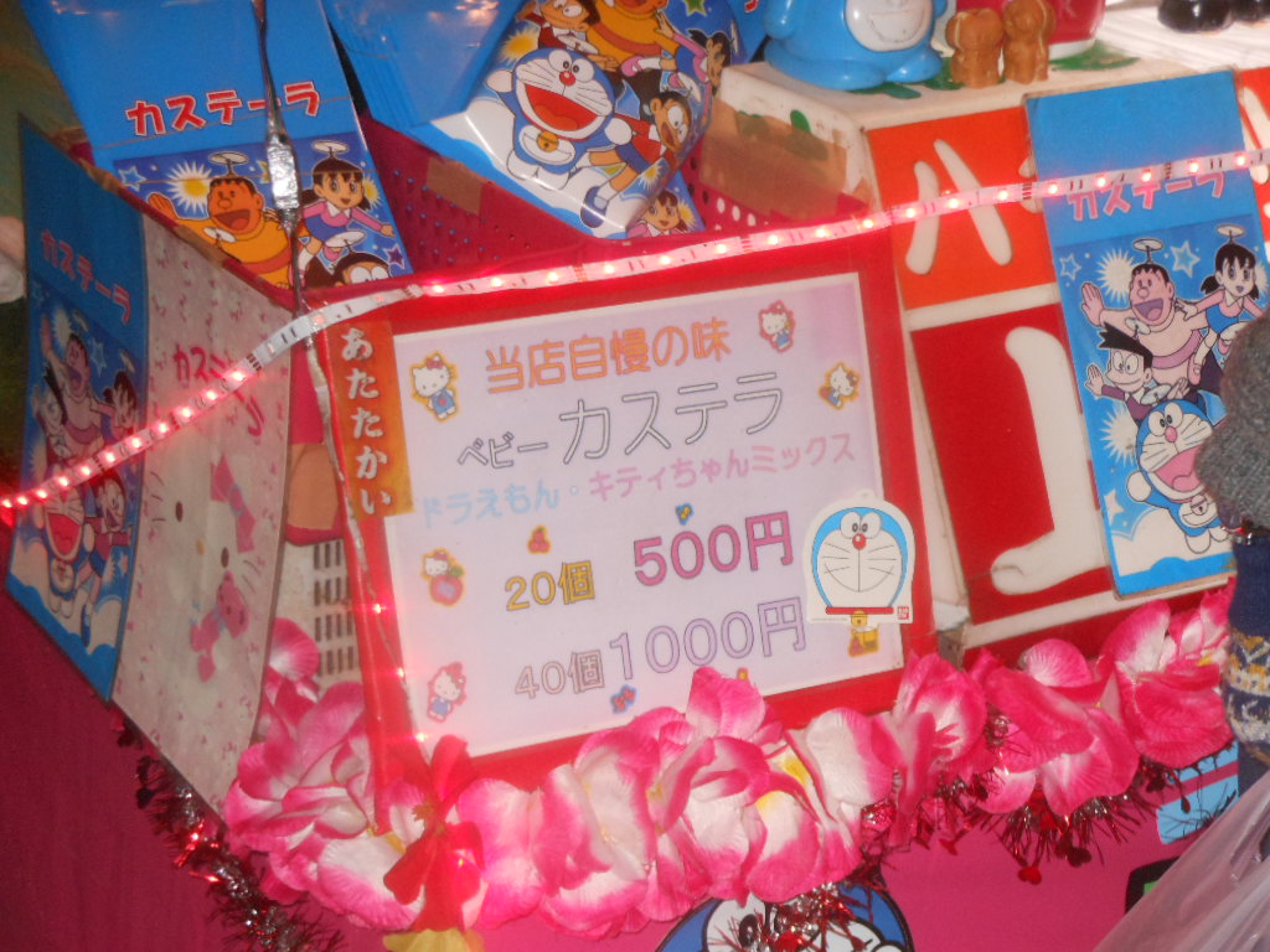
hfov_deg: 20.0
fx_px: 3595
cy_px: 476
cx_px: 635
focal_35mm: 98
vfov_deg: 15.1
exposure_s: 1/60
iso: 500
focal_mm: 17.5
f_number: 4.7
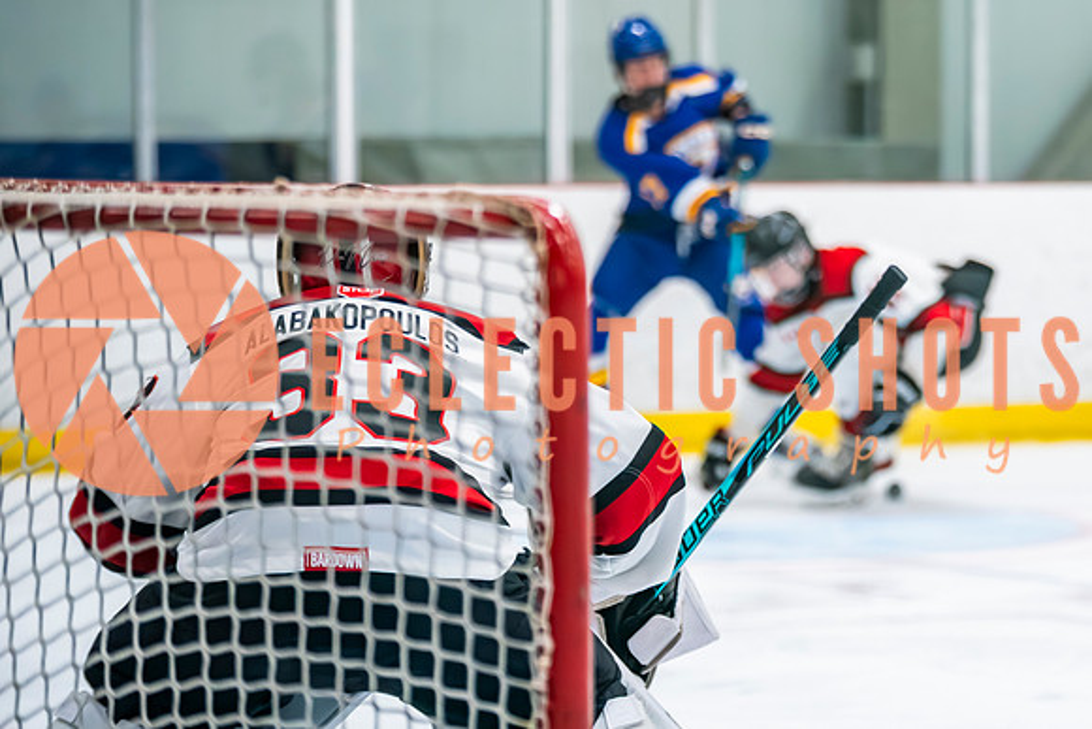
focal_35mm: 194
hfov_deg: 10.6
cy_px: 330
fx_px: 5889
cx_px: 788
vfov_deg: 7.1
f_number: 2.8
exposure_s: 1/640
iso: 2000
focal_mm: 130
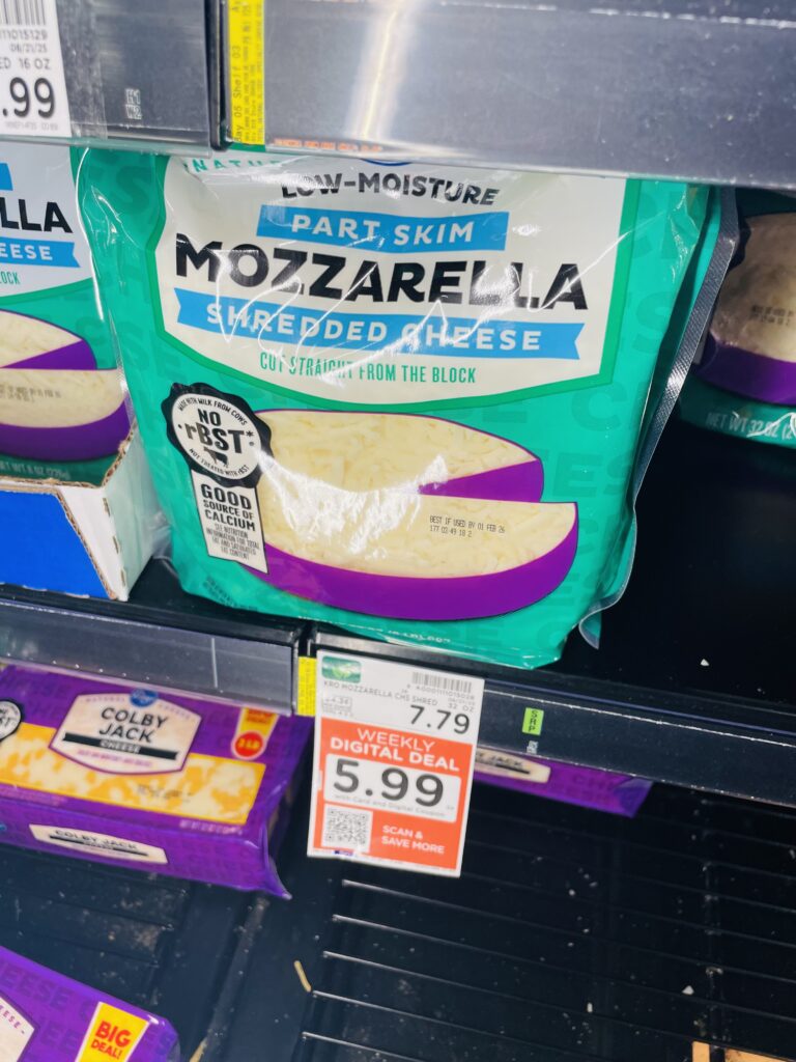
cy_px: 531
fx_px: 797
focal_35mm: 26
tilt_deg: -42.9
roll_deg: +1.1
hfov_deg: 53.1
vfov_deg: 67.3
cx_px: 398
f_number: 1.6
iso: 50
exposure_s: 1/121
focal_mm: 4.2
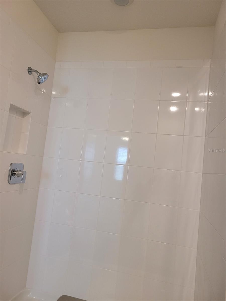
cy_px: 150
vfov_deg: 67.3
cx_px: 113
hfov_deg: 53.1
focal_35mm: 26
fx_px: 226
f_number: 1.8
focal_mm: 5.4
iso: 250
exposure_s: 1/120
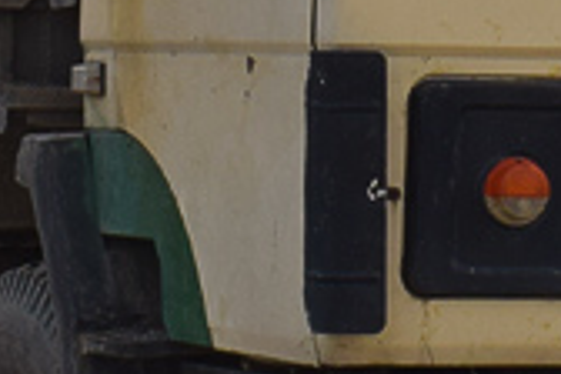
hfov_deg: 7.3
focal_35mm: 279
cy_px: -401
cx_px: 661
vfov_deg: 4.8
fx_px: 4347
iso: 200
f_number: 10
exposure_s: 1/400
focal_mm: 26
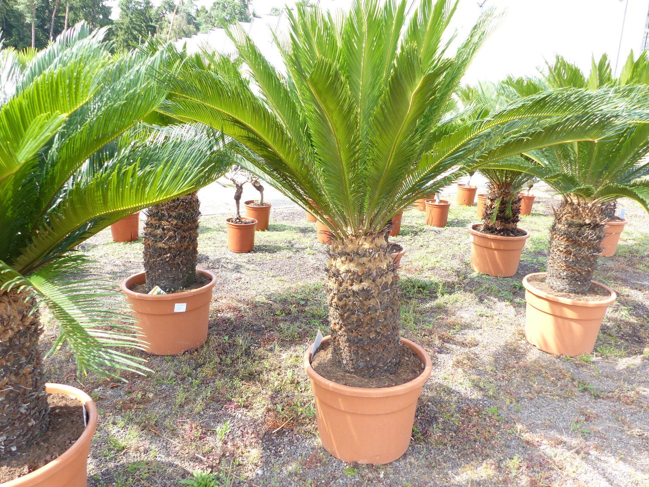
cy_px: 235
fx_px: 488
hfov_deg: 67.3
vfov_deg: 53.1
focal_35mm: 26
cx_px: 314
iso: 100
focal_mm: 4.5
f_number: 4
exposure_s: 1/100
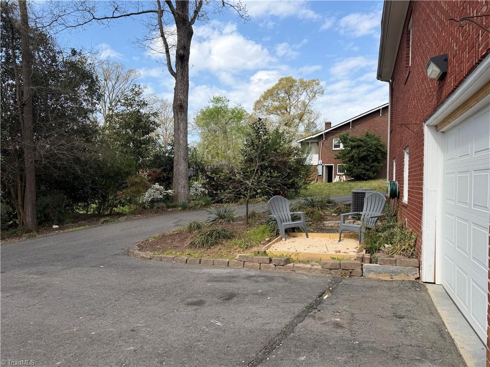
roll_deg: -1.0
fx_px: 340
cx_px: 245
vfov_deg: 56.8
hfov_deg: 71.6
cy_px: 184
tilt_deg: -1.2
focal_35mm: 24
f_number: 1.78
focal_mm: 6.76
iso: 80
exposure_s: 1/2370
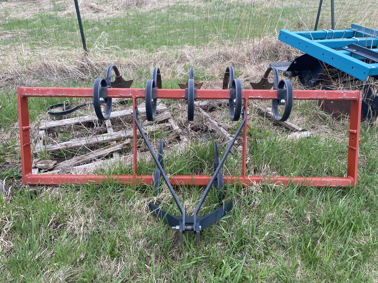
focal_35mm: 26
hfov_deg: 67.3
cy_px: 142
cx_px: 189
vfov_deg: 53.1
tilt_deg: -32.9
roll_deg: -0.2
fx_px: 284
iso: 32
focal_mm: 4.25
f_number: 1.8
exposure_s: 1/554
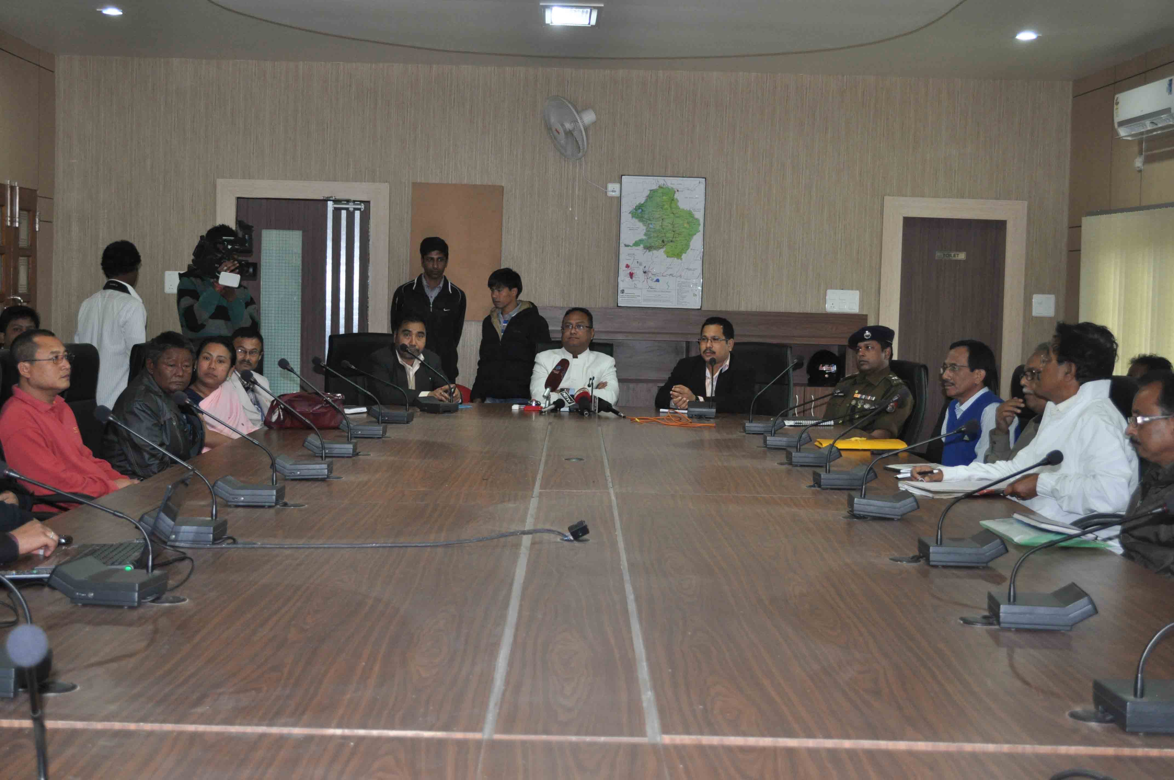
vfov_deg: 28.0
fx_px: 1563
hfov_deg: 41.2
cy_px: 390
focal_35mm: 48
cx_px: 587
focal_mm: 32
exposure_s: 1/60
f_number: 4.8
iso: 800
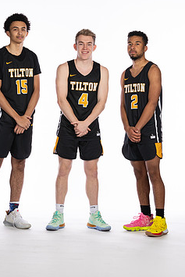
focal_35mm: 133
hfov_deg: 10.3
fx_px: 1024
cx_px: 84
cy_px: 110
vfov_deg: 15.4
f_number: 5.6
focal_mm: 70
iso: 100
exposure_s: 1/100
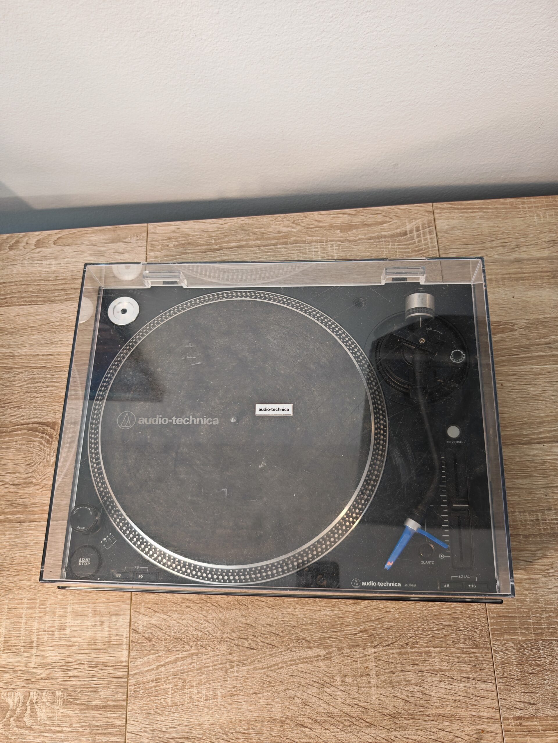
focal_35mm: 27
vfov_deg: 65.3
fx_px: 580
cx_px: 279
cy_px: 372
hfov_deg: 51.4
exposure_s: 1/50
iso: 320
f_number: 1.4
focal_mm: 6.83
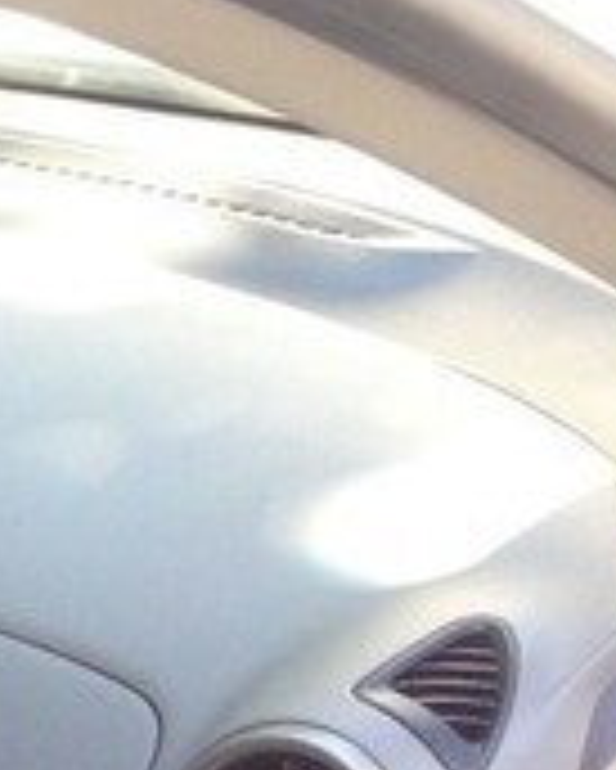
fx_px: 2823
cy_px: 921
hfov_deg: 10.9
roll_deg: +3.6
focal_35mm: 124
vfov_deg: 15.0
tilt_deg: -26.9
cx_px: -782
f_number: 2.4
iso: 50
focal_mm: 4.12
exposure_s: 1/60
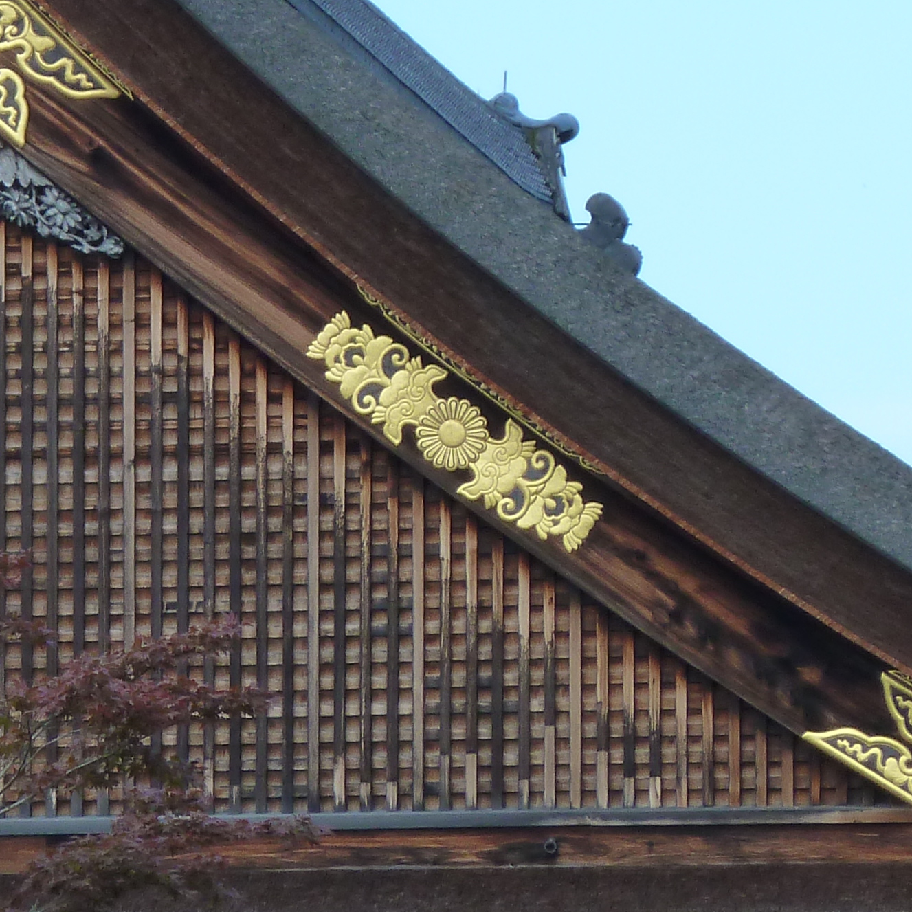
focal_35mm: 485
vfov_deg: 3.6
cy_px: 383
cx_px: -88
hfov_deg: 3.6
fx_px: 14457
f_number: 4.5
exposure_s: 1/250
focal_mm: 29.9
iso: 125
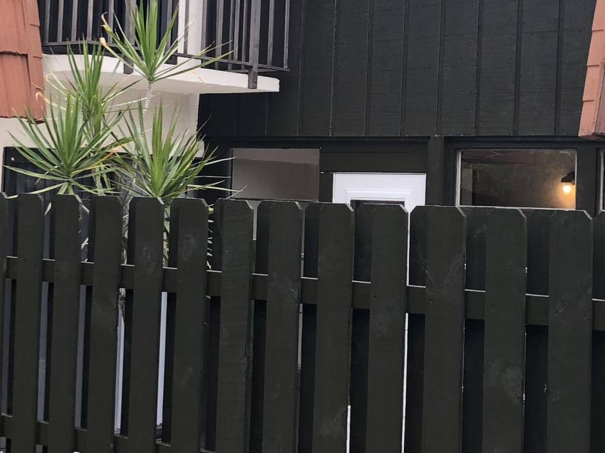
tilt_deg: +3.7
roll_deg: -1.7
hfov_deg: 22.4
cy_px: 168
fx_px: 1520
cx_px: 400
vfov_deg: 16.9
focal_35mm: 87
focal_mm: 4
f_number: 1.8
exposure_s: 1/130
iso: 20
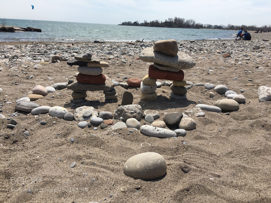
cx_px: 136
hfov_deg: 61.7
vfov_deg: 48.2
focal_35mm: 29
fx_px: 227
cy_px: 102
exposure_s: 1/2404
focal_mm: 4.15
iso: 25
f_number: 2.2
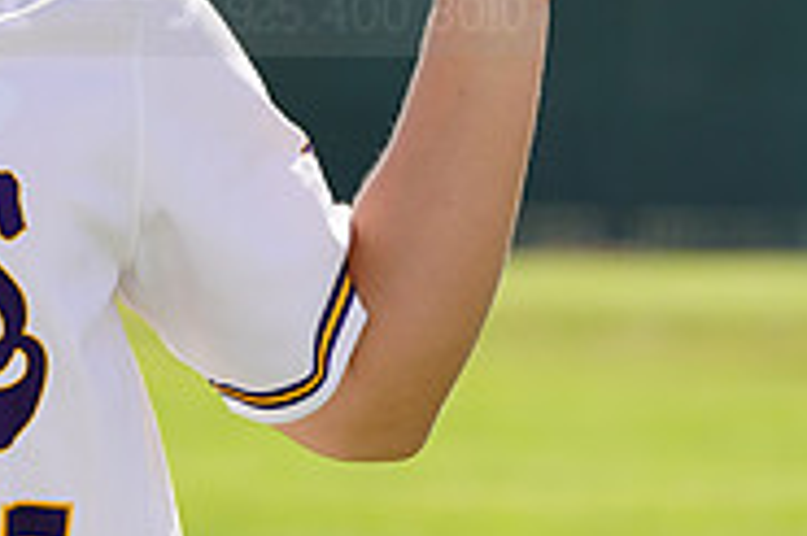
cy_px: -74
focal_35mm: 664
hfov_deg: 3.1
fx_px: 14871
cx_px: -301
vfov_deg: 2.1
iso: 100
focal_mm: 212
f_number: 8
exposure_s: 1/250
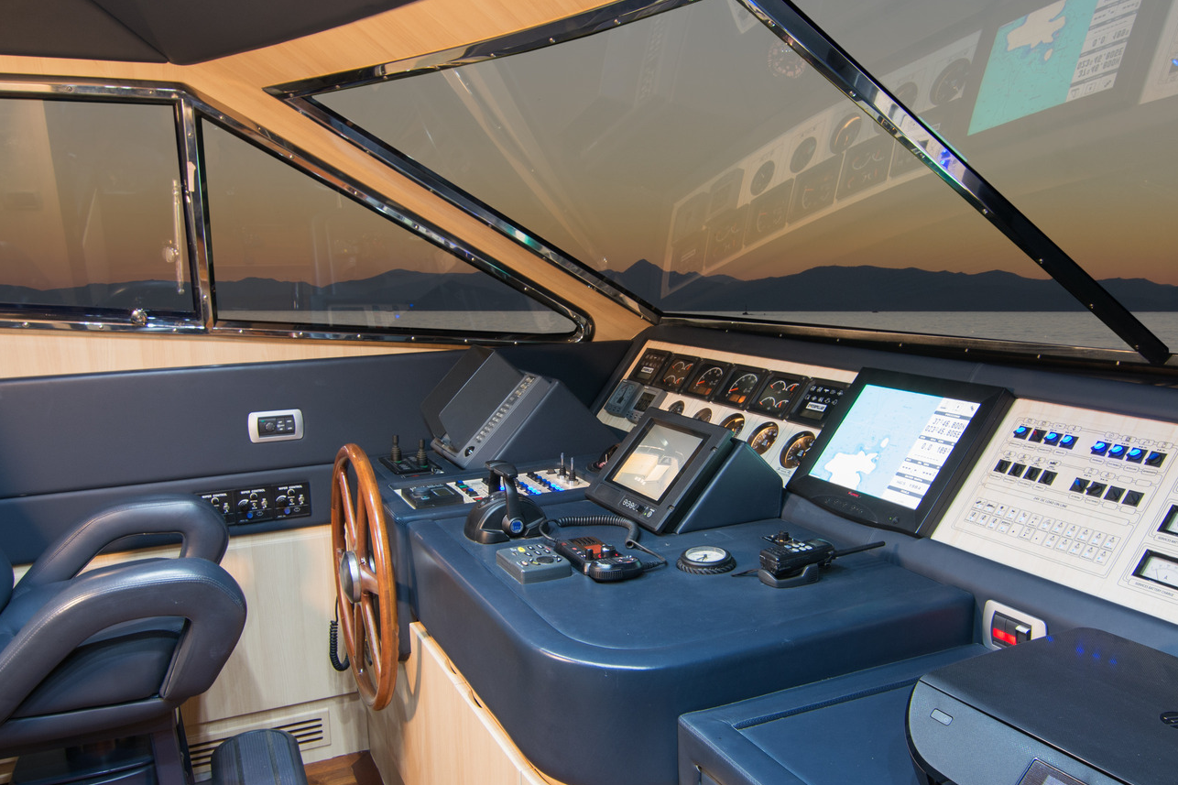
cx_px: 612
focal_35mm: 28
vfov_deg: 46.3
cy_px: 447
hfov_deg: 65.5
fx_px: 916
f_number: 6.3
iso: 200
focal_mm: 12
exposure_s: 1
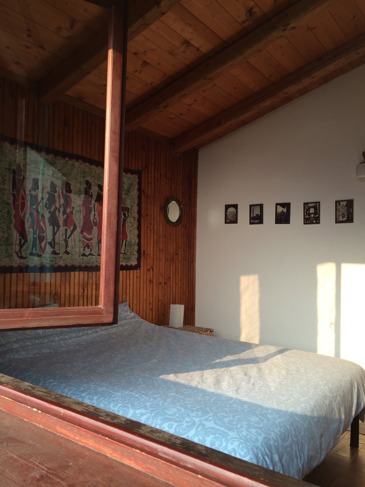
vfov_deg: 60.0
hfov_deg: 46.8
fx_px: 422
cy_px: 244
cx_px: 182
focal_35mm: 30
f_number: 2.2
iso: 32
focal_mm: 4.12
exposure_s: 1/178
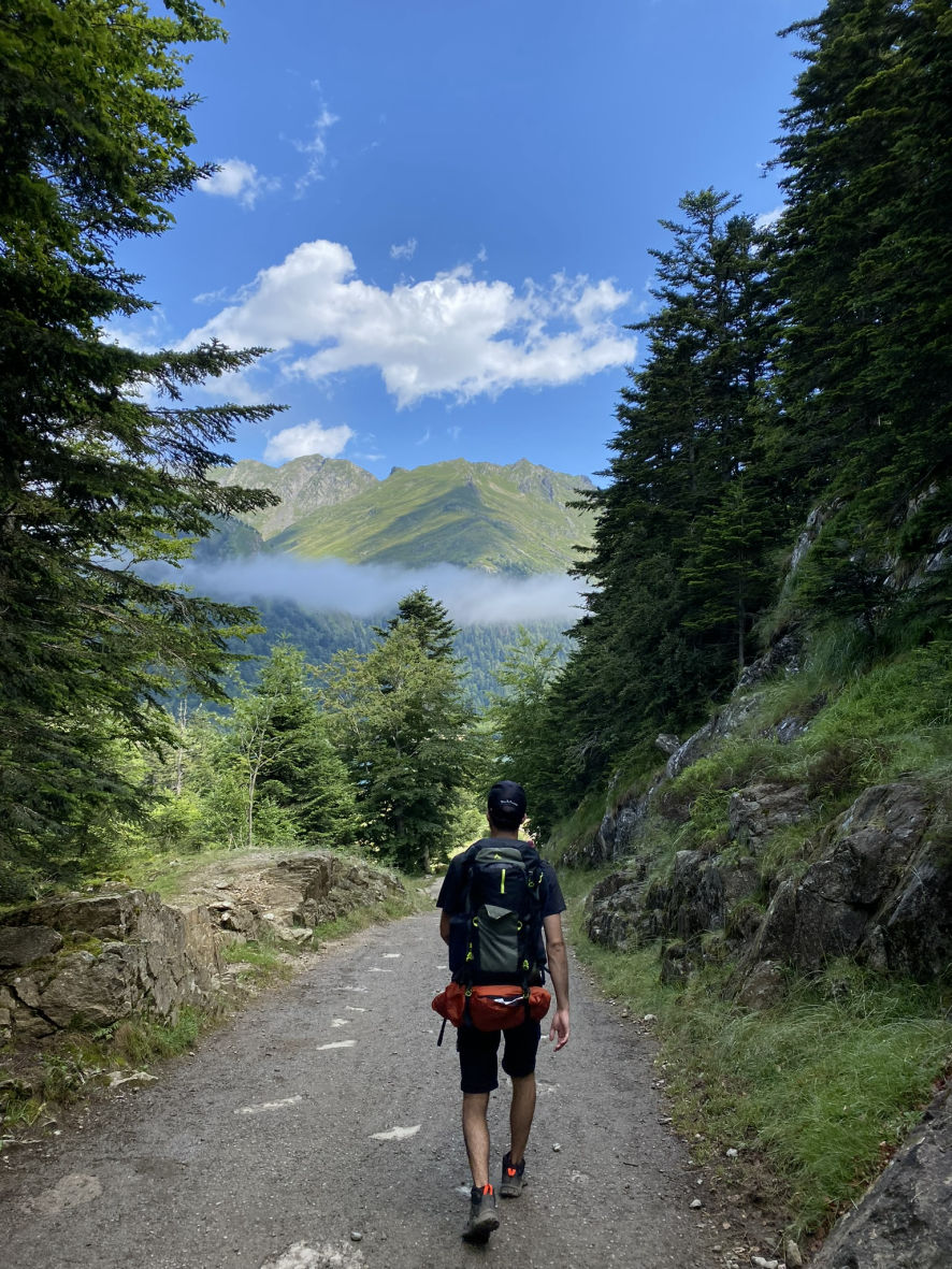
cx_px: 476
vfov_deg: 67.3
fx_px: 953
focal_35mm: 26
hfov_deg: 53.1
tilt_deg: +4.3
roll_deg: -1.9
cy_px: 634
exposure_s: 1/1330
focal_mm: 4.25
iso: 32
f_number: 1.8
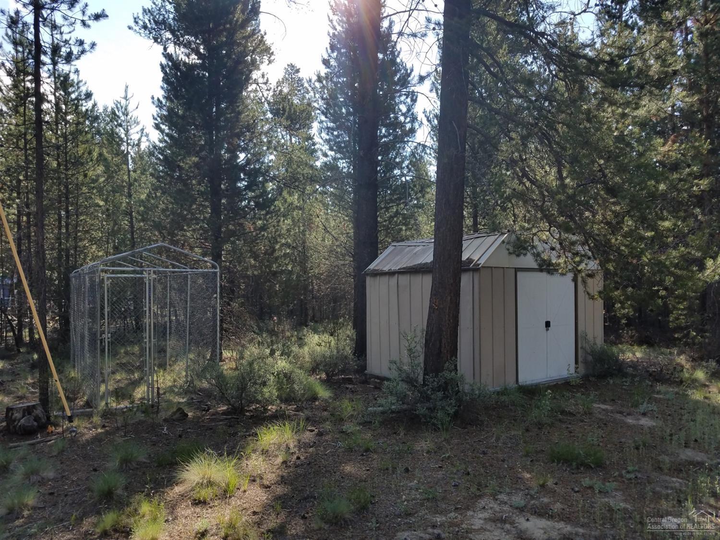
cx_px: 360
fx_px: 541
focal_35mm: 26
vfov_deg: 53.0
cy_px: 270
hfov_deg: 67.3
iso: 50
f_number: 1.7
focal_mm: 4.2
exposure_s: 1/2184
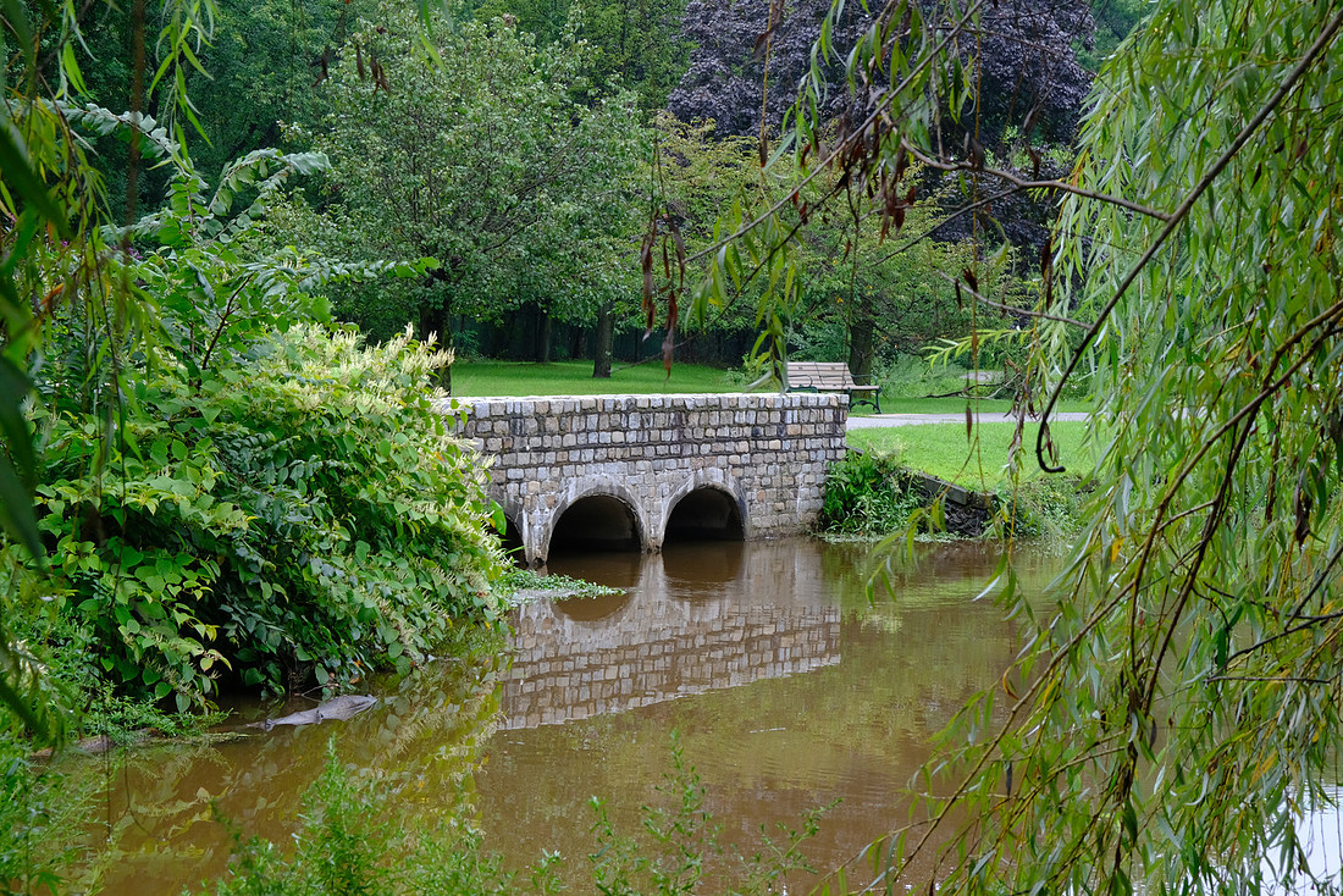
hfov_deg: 24.5
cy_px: 448
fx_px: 3097
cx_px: 672
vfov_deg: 16.5
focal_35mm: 83
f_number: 14
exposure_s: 1/50
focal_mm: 55
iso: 800
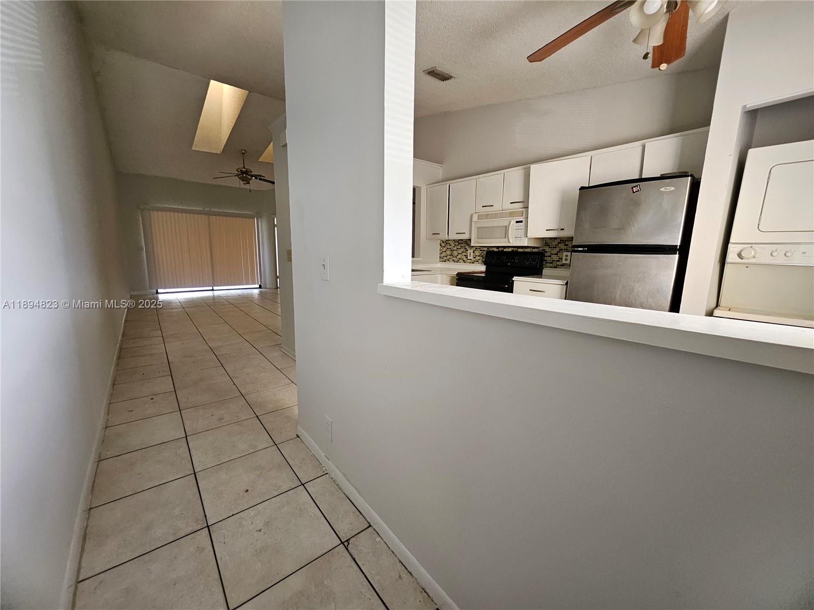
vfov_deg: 89.9
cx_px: 407
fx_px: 306
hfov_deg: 106.2
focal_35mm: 13
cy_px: 305
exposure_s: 1/77.4
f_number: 2.2
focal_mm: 1.74
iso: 125
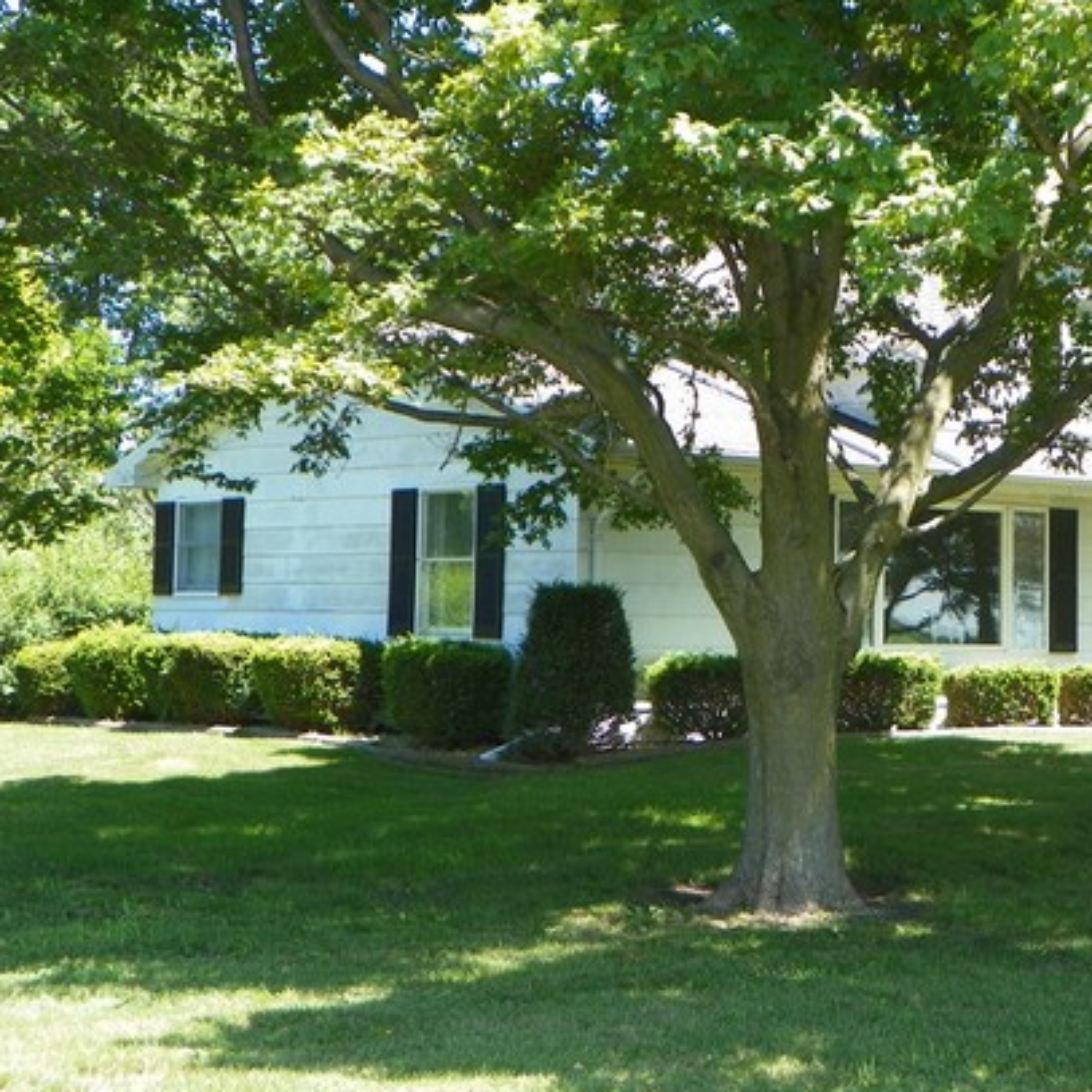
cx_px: 845
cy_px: 470
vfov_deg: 23.0
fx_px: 2677
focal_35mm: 75
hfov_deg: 22.8
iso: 64
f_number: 3.5
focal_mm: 9.6
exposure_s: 1/125
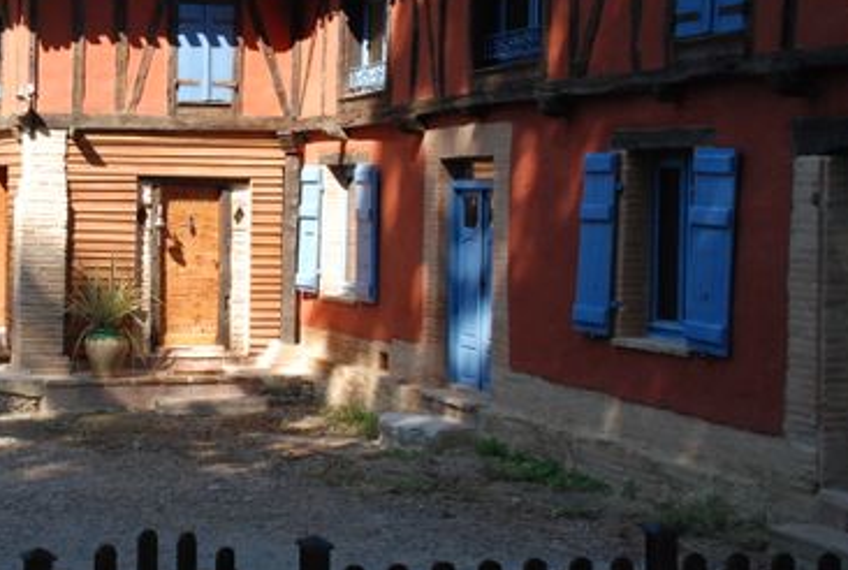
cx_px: 169
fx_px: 1511
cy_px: 175
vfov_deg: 21.3
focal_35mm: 64
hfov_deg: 30.6
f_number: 10
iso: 800
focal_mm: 26
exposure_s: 1/400
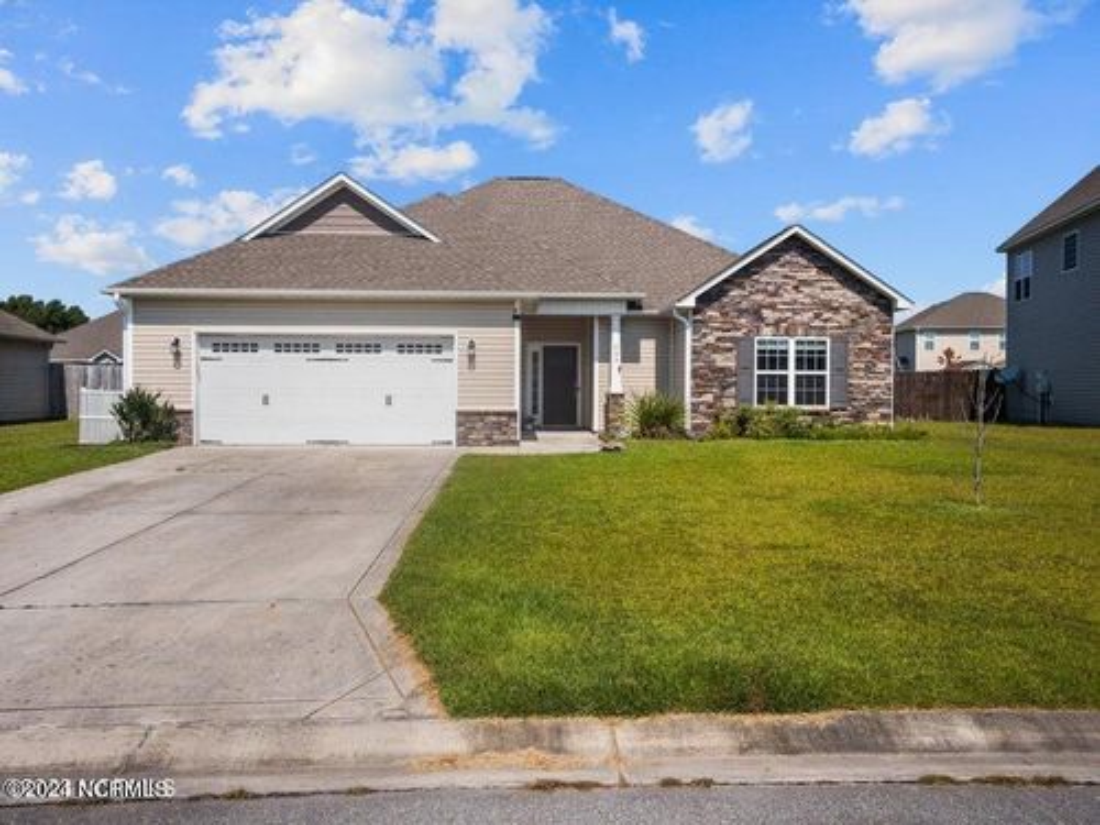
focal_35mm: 28
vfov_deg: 49.7
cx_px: 550
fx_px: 890
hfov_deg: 63.4
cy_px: 412
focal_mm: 14
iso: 200
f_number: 4
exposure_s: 1/3200
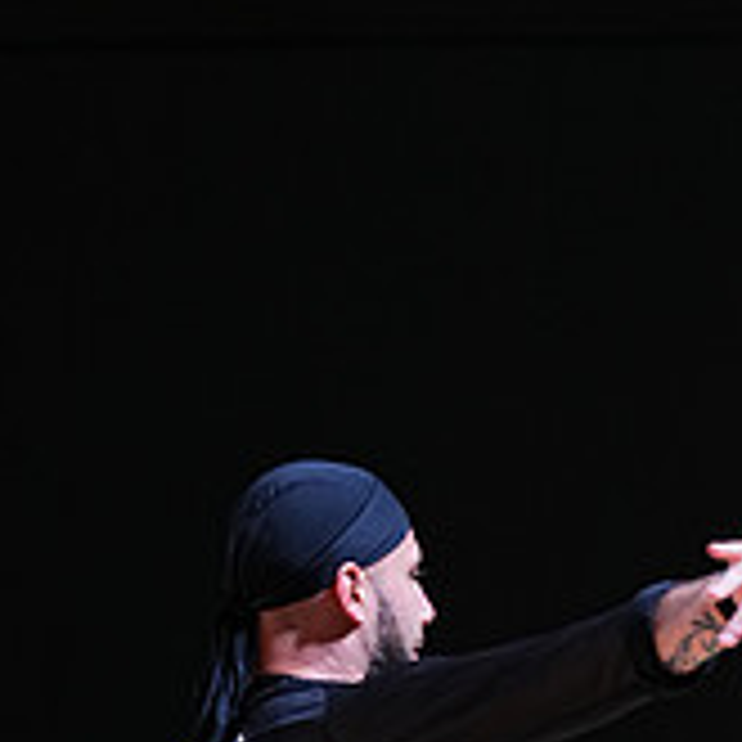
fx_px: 8561
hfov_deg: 5.0
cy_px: 1138
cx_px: 677
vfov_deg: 4.9
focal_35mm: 353
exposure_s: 1/400
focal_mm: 118
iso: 1000
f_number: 4
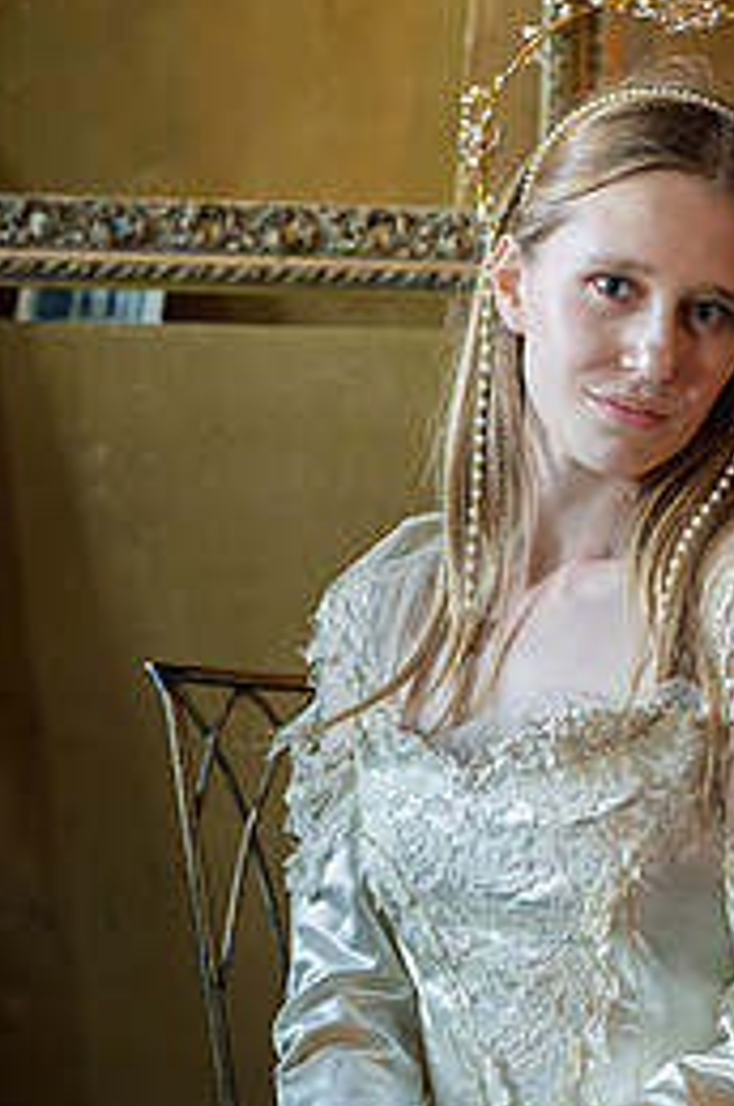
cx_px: 602
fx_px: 2668
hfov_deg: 15.5
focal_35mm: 87
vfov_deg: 23.3
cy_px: 730
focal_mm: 50
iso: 1000
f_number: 2.8
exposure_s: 1/125
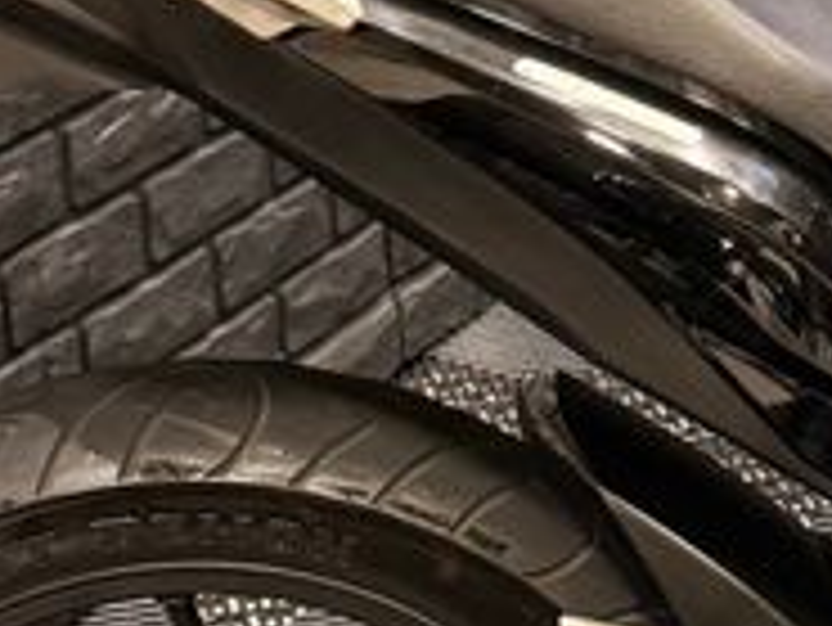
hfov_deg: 31.5
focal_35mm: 61
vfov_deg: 23.6
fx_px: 1467
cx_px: 535
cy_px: 527
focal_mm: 6.76
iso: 640
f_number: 1.78
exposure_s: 1/60
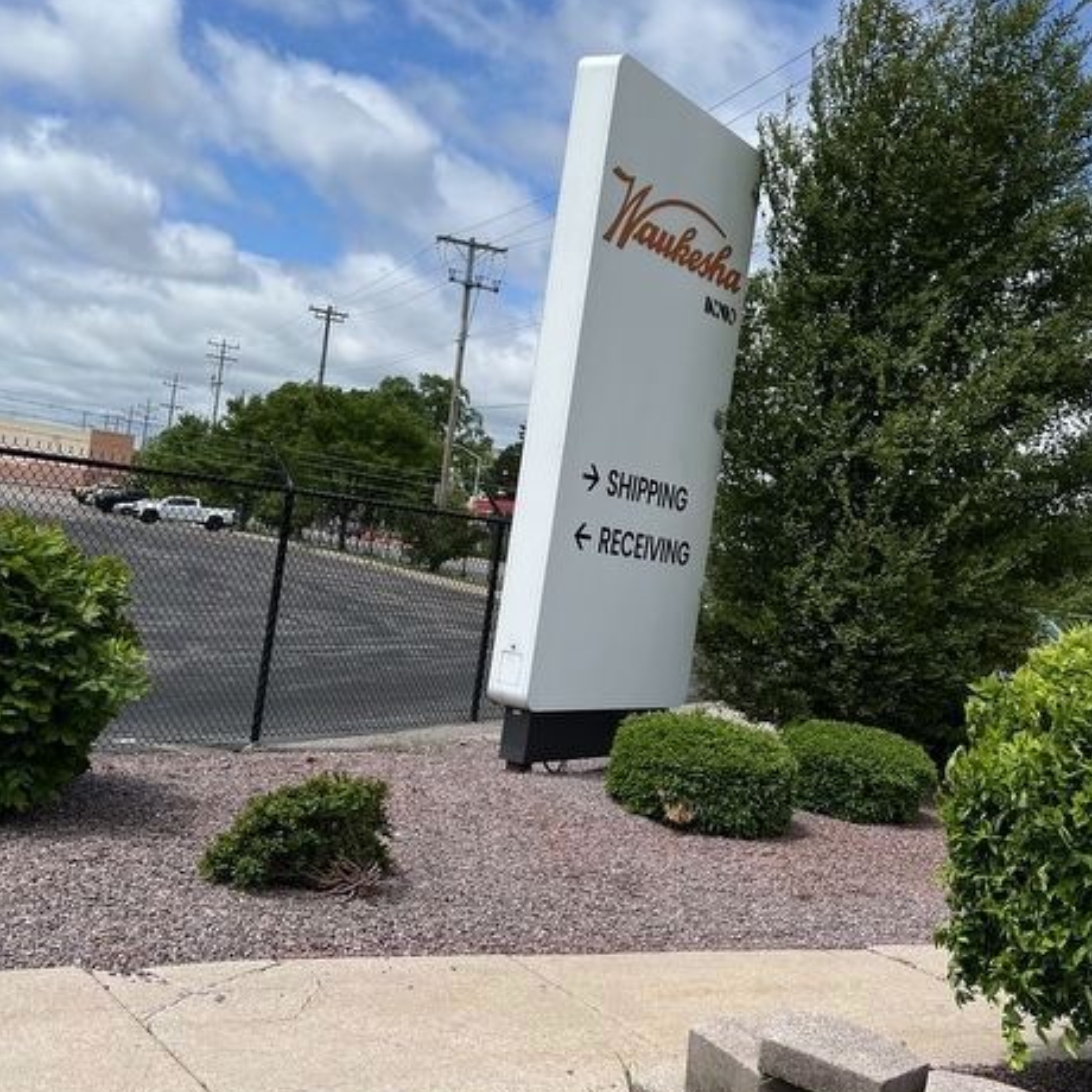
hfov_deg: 41.6
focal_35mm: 40
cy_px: 555
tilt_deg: -0.1
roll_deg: -8.1
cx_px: 669
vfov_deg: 41.9
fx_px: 1428
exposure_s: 1/6897
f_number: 1.6
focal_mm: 5.1
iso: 50
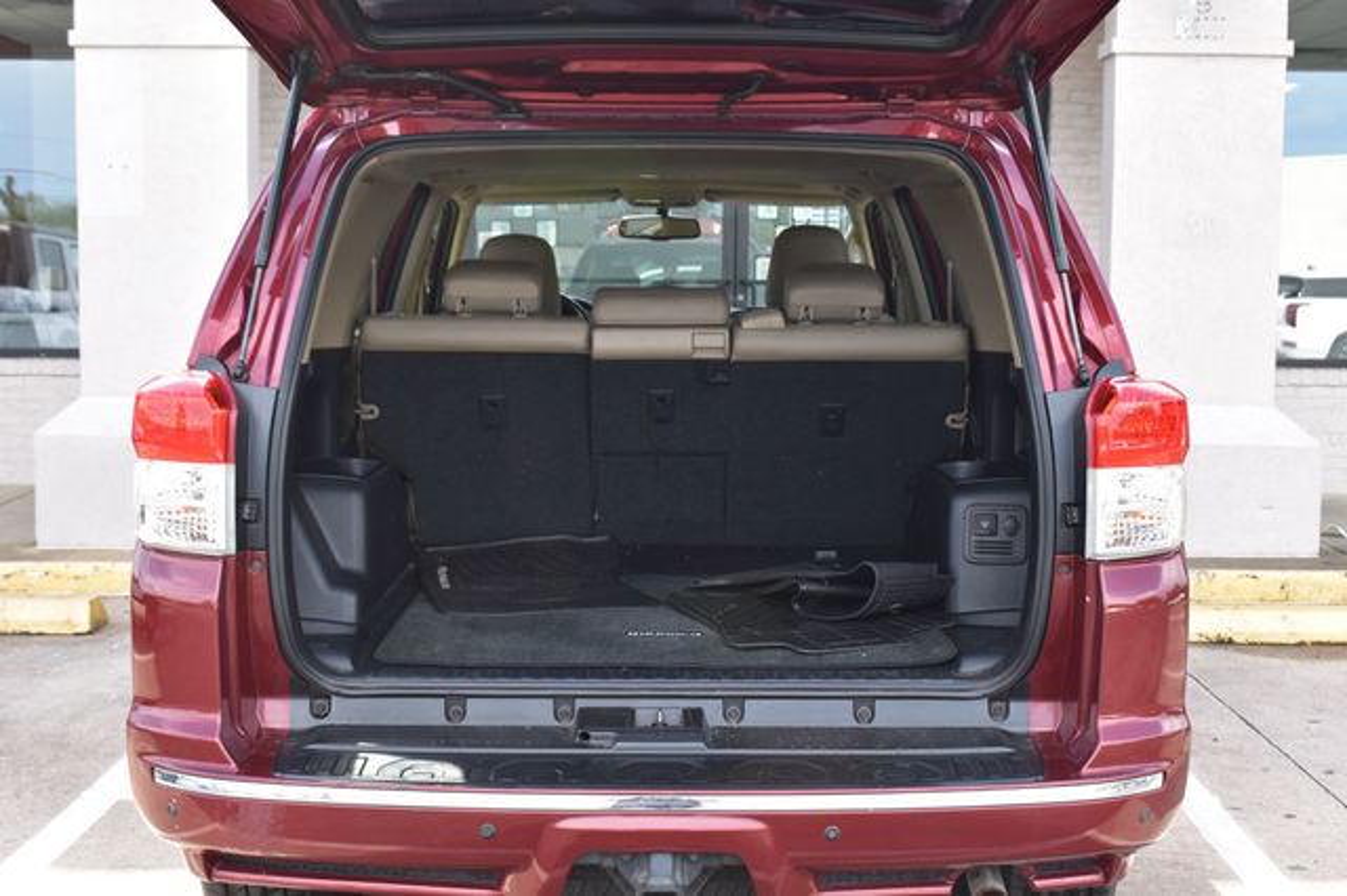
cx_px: 674
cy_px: 448
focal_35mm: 48
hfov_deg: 41.1
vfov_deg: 28.0
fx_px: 1795
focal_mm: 32
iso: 400
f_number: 9
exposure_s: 1/125
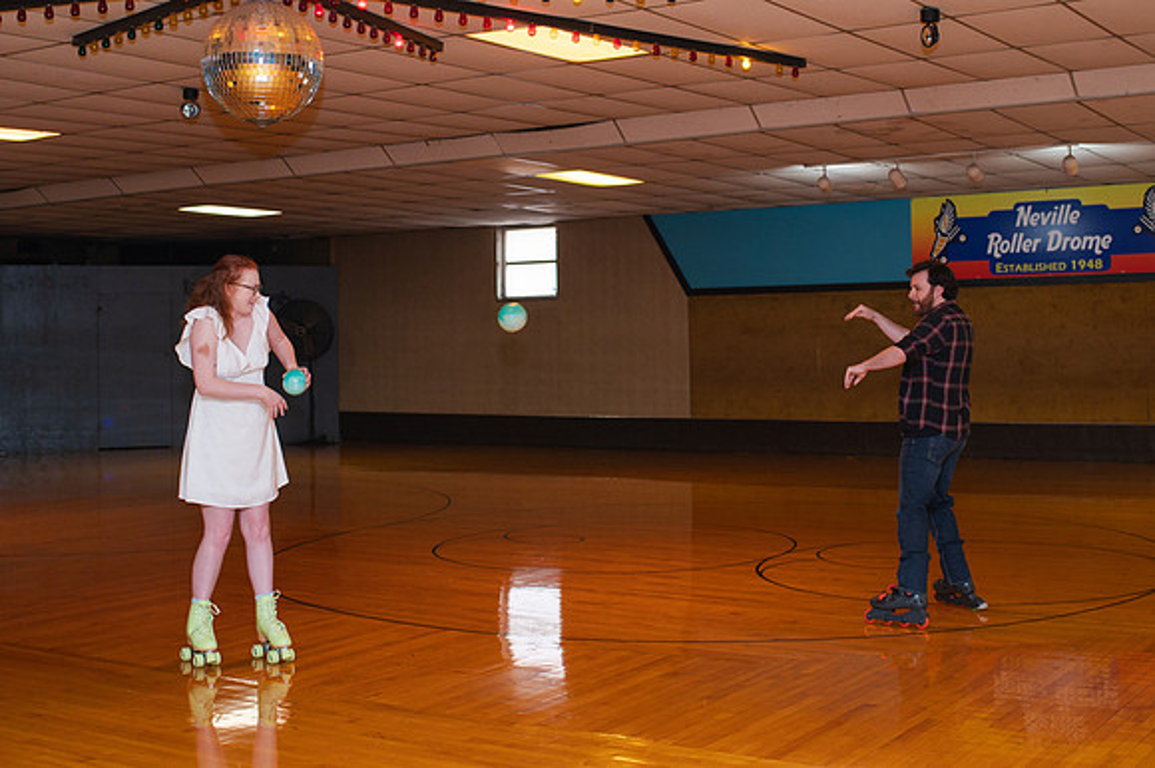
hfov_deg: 40.7
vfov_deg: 27.6
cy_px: 289
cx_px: 581
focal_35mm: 49
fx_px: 1556
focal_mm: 35
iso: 1000
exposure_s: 1/200
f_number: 3.2
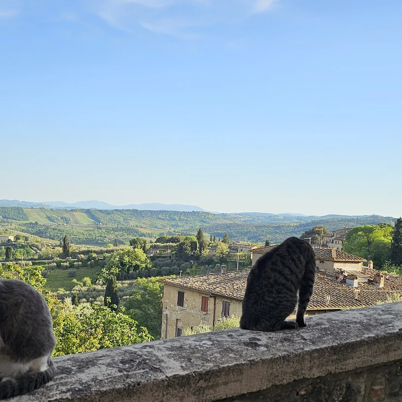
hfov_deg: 33.9
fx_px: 657
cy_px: 276
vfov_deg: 33.6
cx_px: 150
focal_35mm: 50
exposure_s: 1/403
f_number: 1.7
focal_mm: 6.3
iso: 10
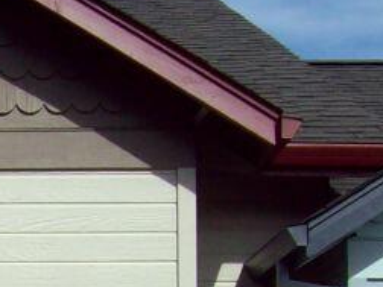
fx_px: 2025
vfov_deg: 7.7
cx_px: -413
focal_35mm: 183
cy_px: 607
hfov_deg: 9.9
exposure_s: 1/692
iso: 80
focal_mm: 6
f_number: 4.8
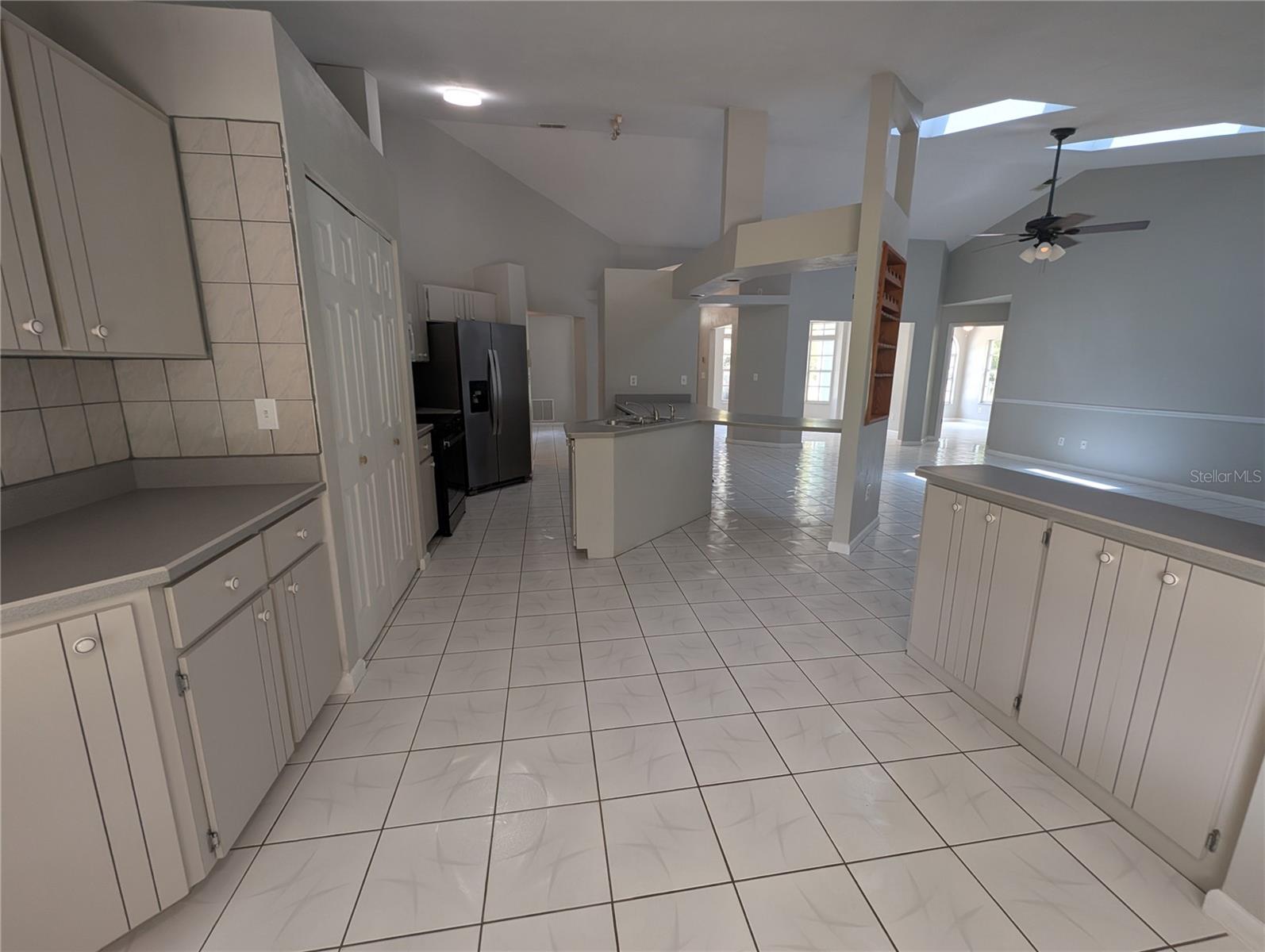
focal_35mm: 13
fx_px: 476
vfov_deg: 90.1
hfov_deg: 106.1
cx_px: 632
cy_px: 476
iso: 62
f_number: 2.2
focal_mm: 1.95
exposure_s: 1/60
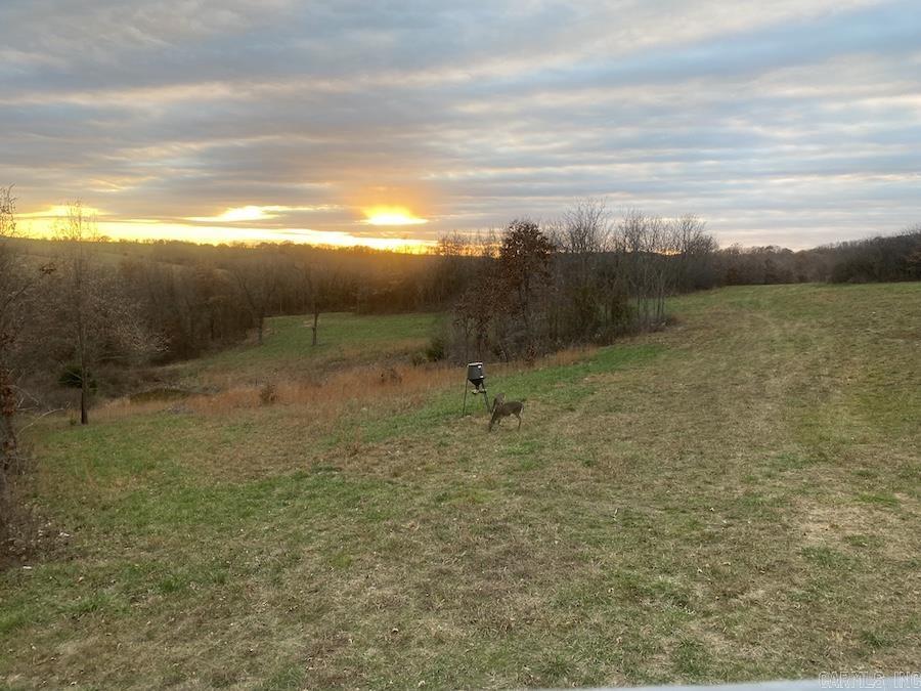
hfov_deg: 67.3
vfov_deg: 53.1
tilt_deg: -7.0
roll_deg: -1.0
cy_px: 346
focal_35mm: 26
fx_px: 692
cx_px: 460
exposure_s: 1/122
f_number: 1.8
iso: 50
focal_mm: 4.25
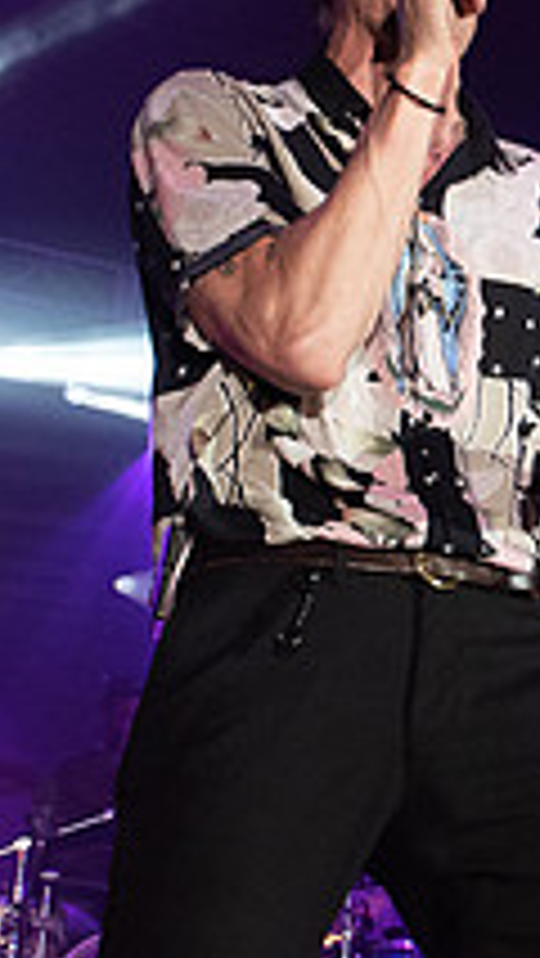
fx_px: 2619
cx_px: 594
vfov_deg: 20.7
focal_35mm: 103
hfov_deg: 11.6
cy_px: 309
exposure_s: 1/160
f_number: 6.3
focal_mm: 24
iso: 1600
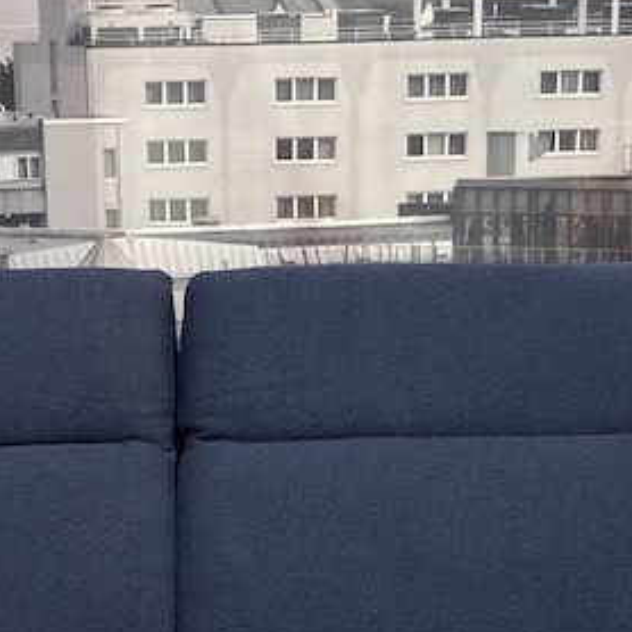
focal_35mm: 91
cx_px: 177
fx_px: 1880
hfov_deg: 19.0
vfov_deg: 18.8
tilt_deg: -16.6
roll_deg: +0.9
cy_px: 537
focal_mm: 3.99
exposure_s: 1/60
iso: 250
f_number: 1.8
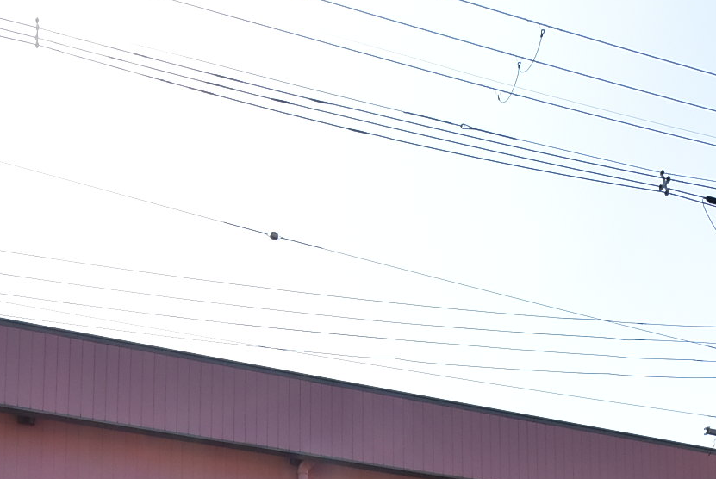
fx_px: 1075
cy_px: 828
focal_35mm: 54
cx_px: 408
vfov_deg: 19.6
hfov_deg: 36.8
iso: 400
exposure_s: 1/500
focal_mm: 10
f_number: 11
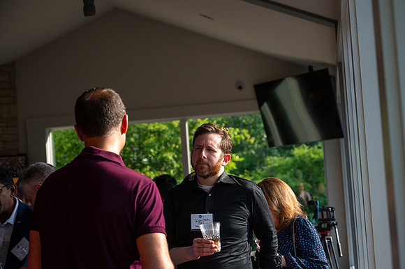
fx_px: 889
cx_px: 209
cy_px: 143
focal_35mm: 79
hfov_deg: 25.7
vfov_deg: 17.2
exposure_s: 1/2500
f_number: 4.5
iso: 640
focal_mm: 70
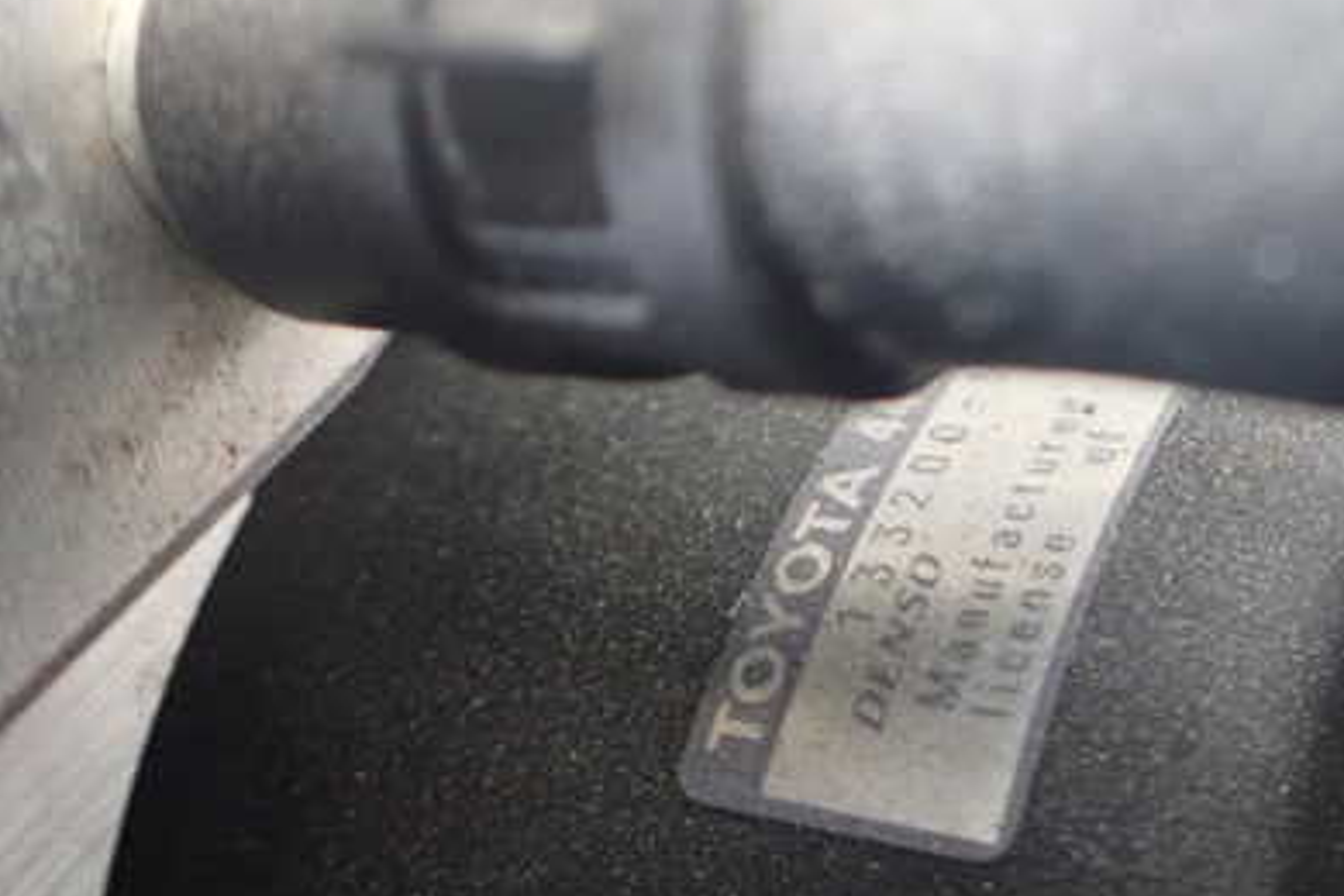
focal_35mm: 48
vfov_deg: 28.1
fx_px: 1792
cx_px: 1030
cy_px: 417
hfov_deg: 39.8
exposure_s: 1/30
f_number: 2.3
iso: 800
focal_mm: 5.4
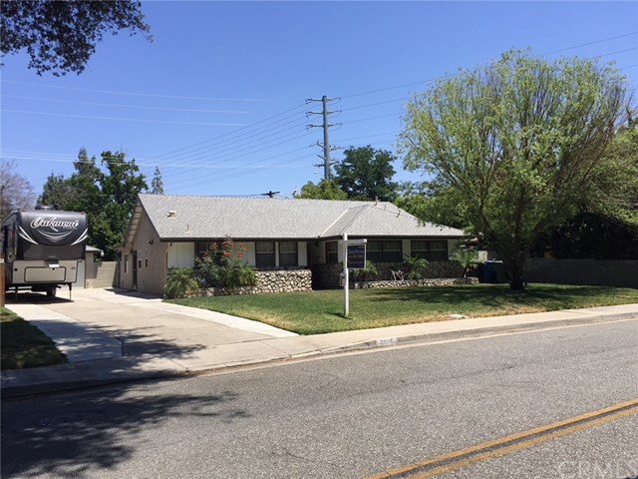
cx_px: 319
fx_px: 534
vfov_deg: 48.2
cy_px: 240
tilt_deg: +3.3
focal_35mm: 29
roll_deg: +1.8
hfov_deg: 61.7
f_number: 2.2
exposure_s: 1/1582
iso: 32
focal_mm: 4.15
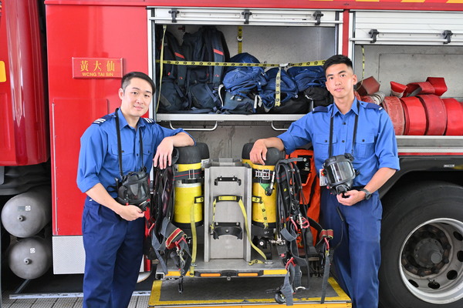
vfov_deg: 34.2
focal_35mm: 39
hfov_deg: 49.6
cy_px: 154
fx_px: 502
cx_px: 232
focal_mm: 39
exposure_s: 1/250
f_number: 4.5
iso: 3200
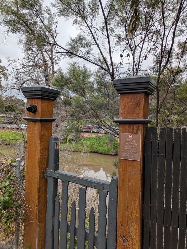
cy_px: 124
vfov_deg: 69.4
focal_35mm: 25
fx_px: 180
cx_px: 94
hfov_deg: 54.9
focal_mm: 5.43
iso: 50
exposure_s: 1/690
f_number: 1.89
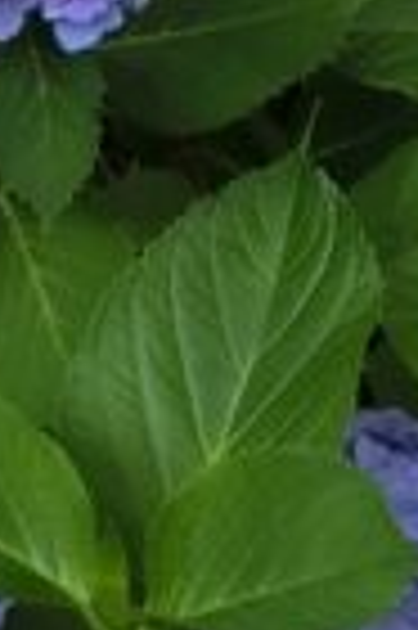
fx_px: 4661
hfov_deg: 5.1
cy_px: -702
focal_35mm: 267
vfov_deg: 7.4
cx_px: -144
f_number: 4.4
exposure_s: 1/125
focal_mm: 8
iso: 125
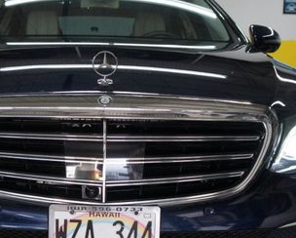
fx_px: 623
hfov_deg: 26.6
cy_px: 159
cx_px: 94
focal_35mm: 71
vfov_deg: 21.5
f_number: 4
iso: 640
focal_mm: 24
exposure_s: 1/125
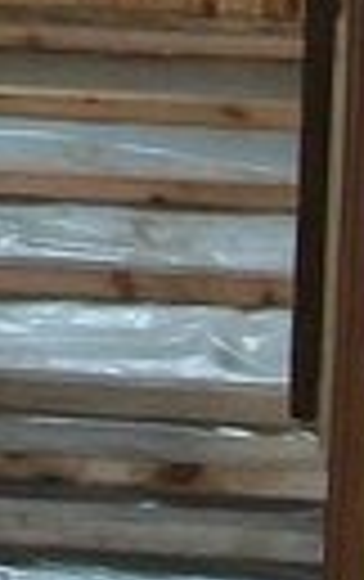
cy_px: -265
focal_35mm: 236
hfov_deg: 5.5
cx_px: -297
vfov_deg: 8.7
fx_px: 3733
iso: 160
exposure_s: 1/60
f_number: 2.7
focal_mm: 6
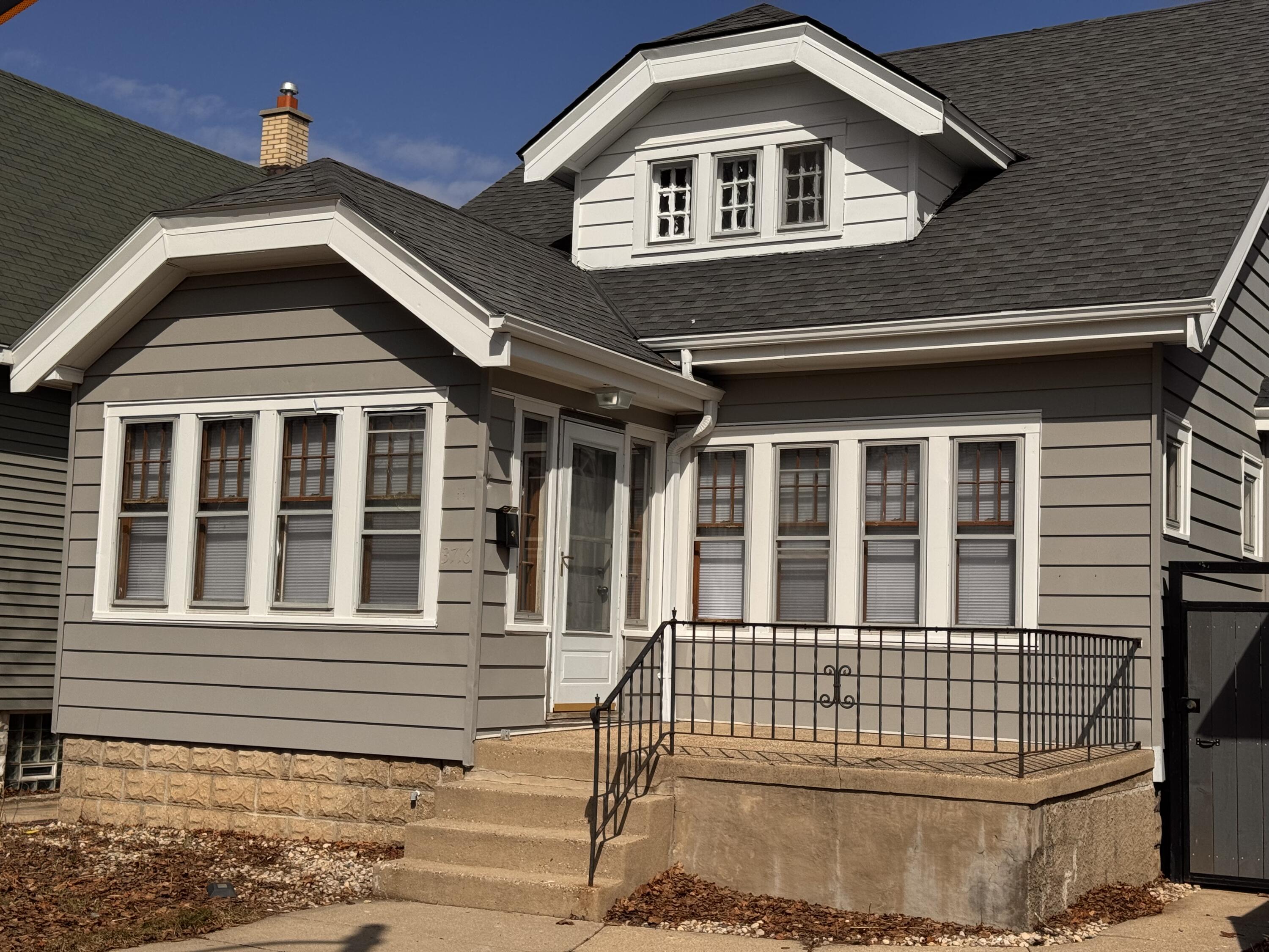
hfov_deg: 39.7
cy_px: 476
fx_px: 1760
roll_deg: -2.3
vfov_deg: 30.3
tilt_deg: +4.9
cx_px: 634
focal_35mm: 48
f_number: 1.78
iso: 64
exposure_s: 1/12500
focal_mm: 6.76
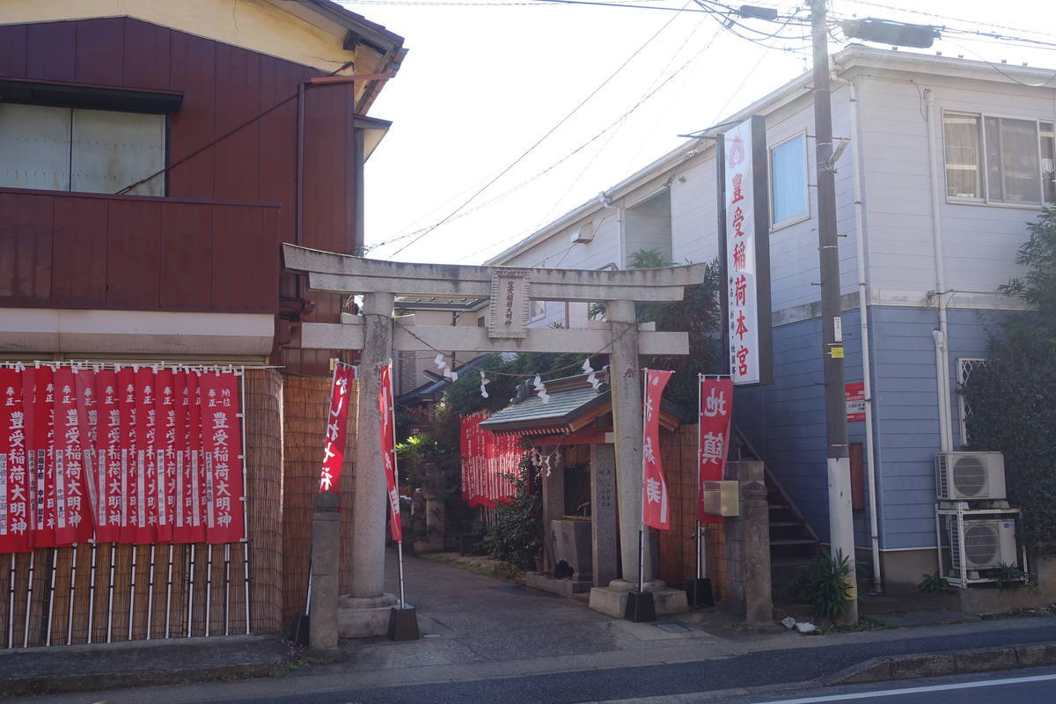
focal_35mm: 38
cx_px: 528
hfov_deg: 50.7
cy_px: 352
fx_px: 1115
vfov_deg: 35.1
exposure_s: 1/200
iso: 125
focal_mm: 14.1
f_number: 5.6
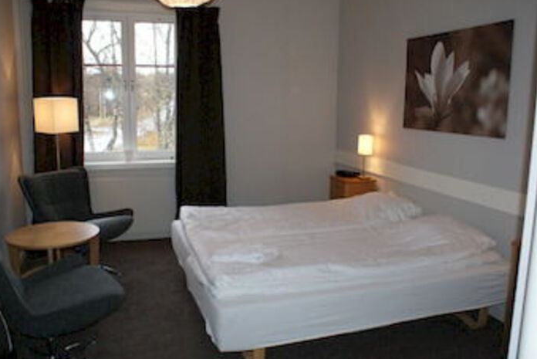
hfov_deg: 60.2
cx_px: 261
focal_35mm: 31
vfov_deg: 42.4
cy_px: 177
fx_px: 463
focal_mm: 20
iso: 400
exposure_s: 1/60
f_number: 5.6
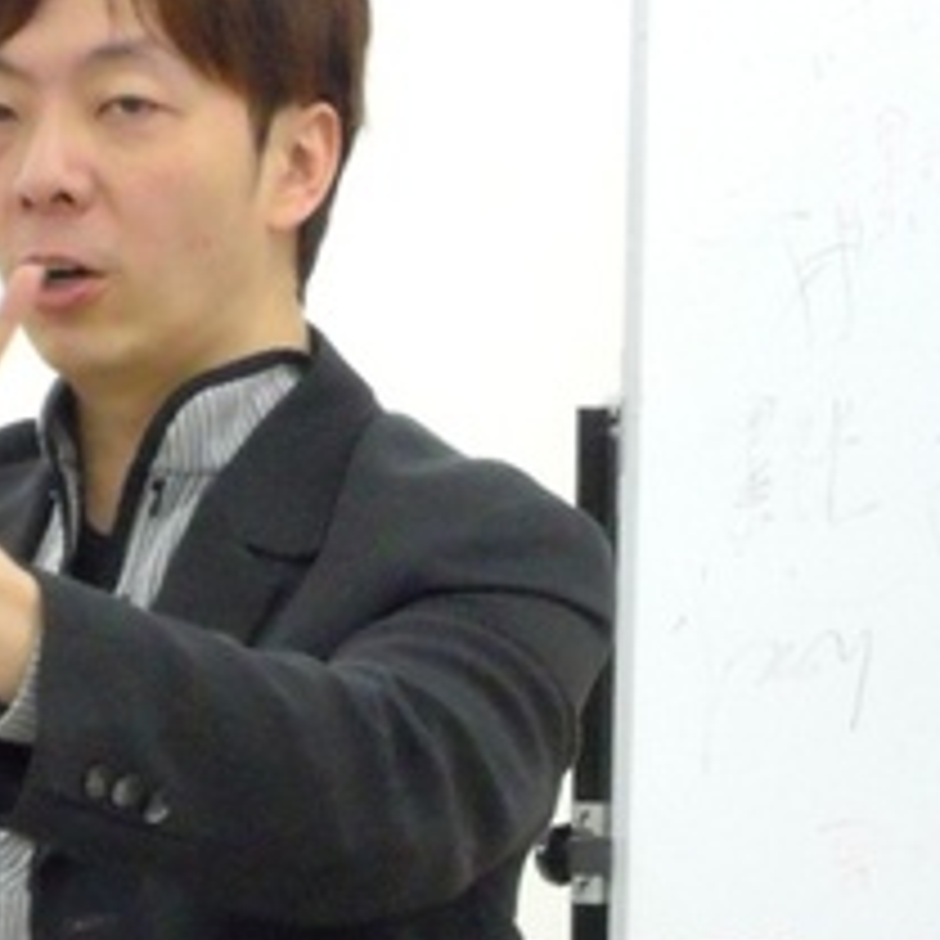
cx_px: 112
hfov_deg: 4.2
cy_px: 731
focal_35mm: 414
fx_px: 12719
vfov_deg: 4.2
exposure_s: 1/30
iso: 800
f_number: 6.6
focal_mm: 25
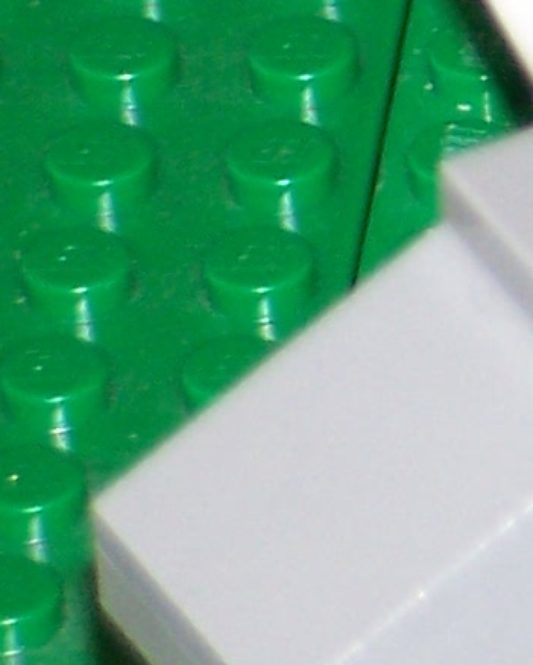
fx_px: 22337
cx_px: 2302
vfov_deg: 1.7
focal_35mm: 1134
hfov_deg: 1.4
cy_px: -205
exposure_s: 1/200
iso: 125
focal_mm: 32.9
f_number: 4
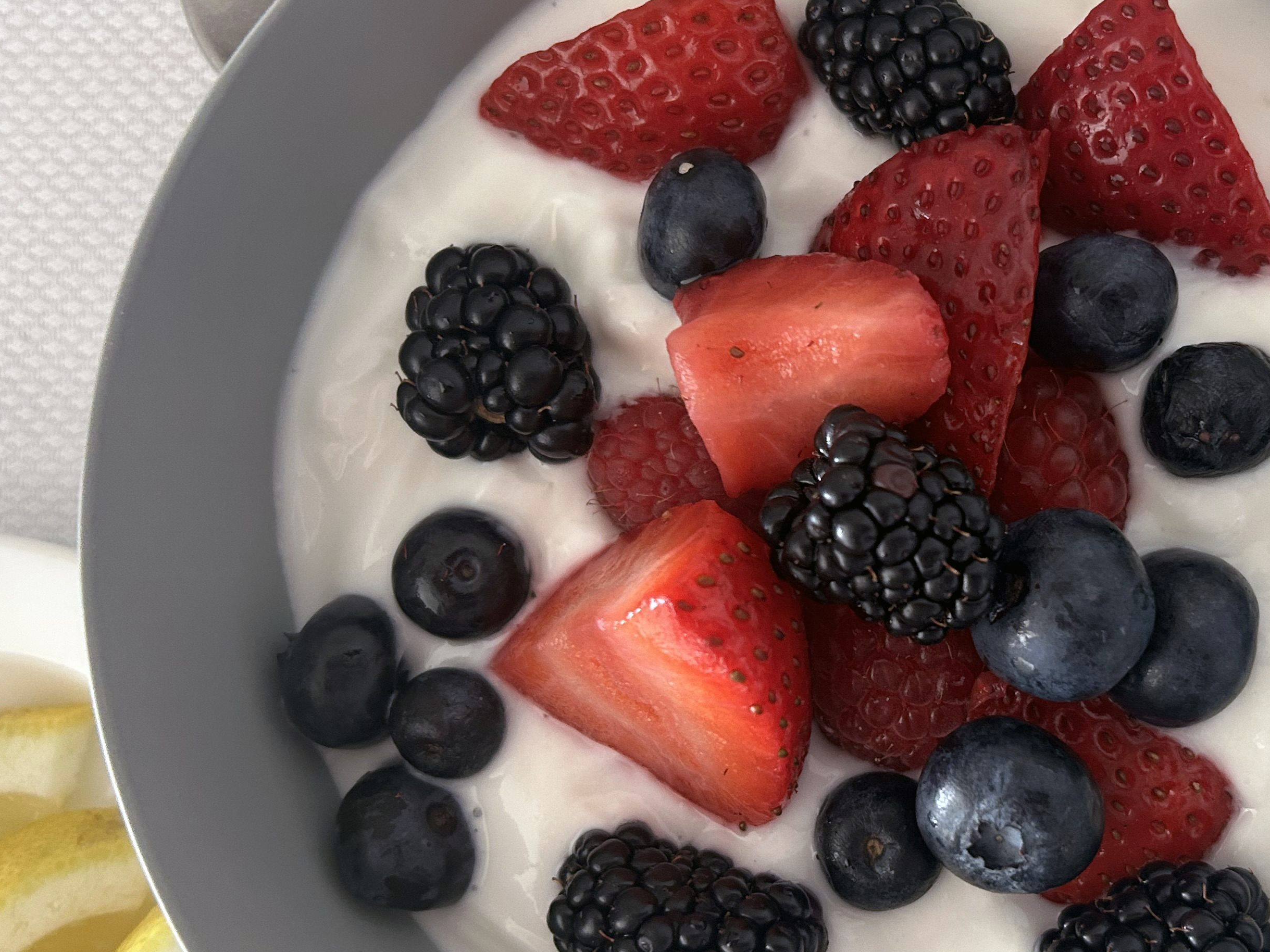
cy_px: 503
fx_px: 1577
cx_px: 923
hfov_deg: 42.7
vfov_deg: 33.6
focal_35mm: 43
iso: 200
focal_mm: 5.7
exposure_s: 1/60
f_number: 1.5
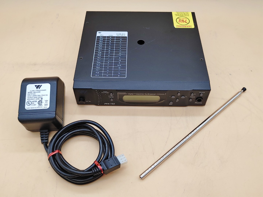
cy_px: 98
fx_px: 251
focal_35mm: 33
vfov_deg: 42.9
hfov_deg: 55.4
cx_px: 132
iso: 50
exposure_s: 1/118
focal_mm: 4.36
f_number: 1.8
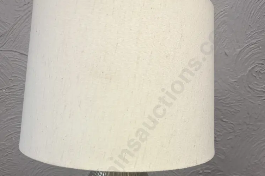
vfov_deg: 37.1
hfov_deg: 55.8
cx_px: 131
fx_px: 250
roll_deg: -1.5
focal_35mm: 34
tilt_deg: -12.7
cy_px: 149
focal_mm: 6.86
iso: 160
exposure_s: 1/100
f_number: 1.78
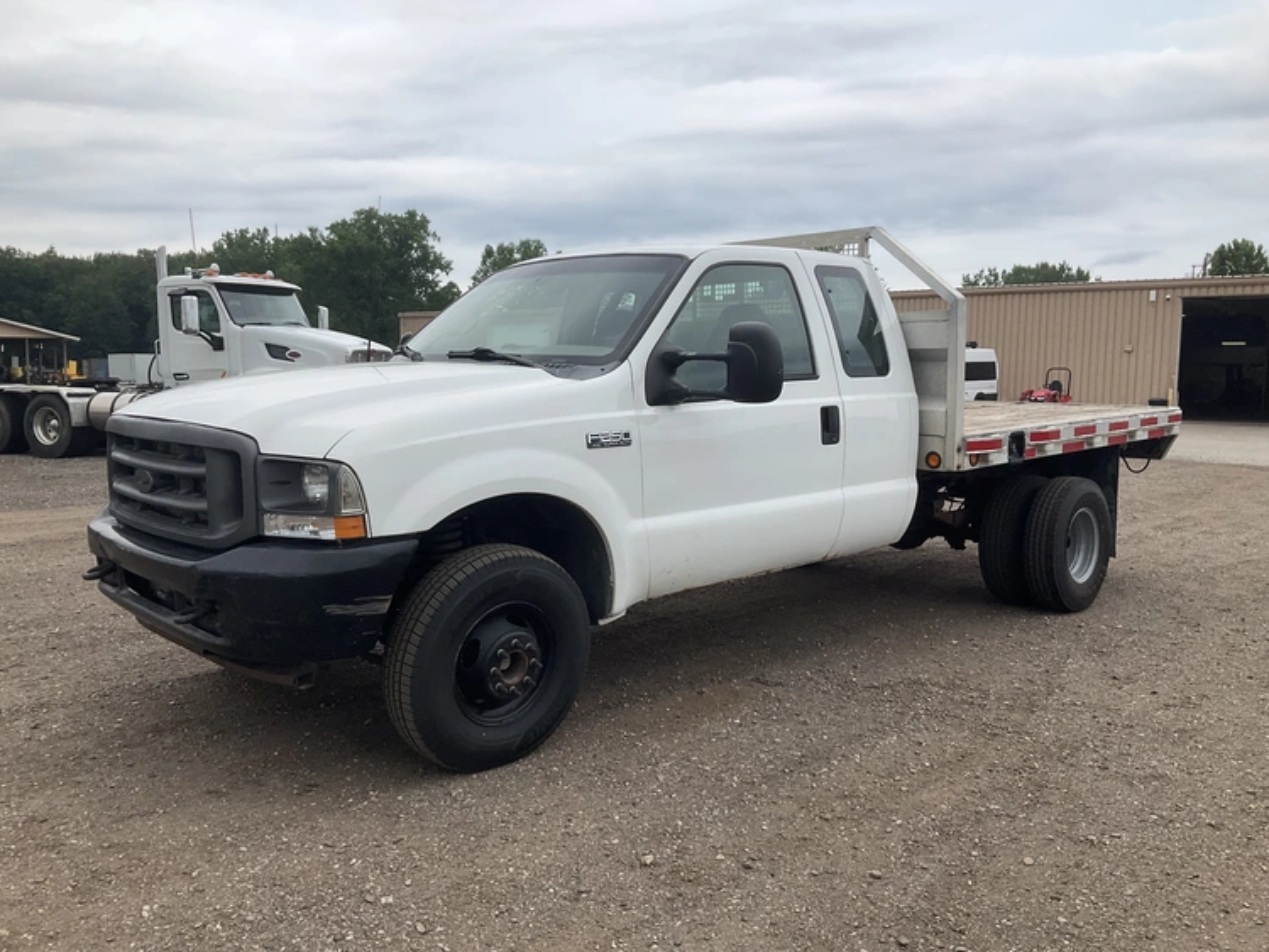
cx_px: 634
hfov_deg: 61.6
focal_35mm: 29
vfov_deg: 48.3
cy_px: 476
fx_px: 1063
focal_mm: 3
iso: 25
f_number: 1.8
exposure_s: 1/1412
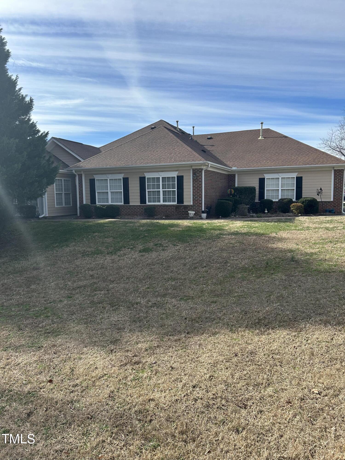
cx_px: 172
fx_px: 346
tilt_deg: -5.0
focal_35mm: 26
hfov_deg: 53.1
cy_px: 230
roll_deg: +0.5
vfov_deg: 67.3
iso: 50
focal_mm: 5.7
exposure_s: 1/3704
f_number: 1.5
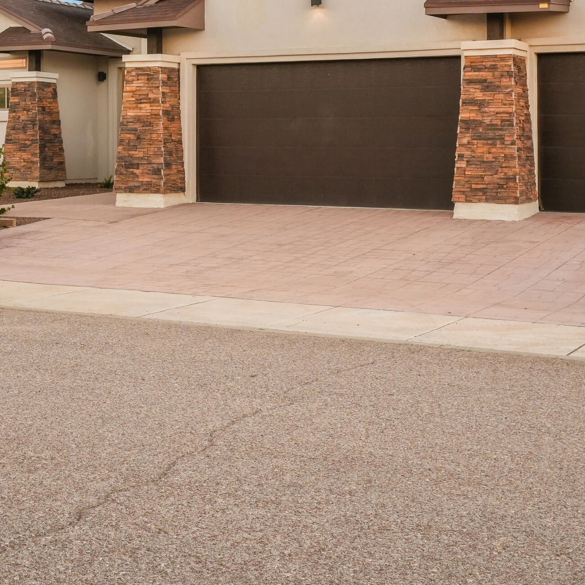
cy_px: 137
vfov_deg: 27.7
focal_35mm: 61
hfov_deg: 28.1
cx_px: 232
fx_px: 1166
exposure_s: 1/8
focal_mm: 31
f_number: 11
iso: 640
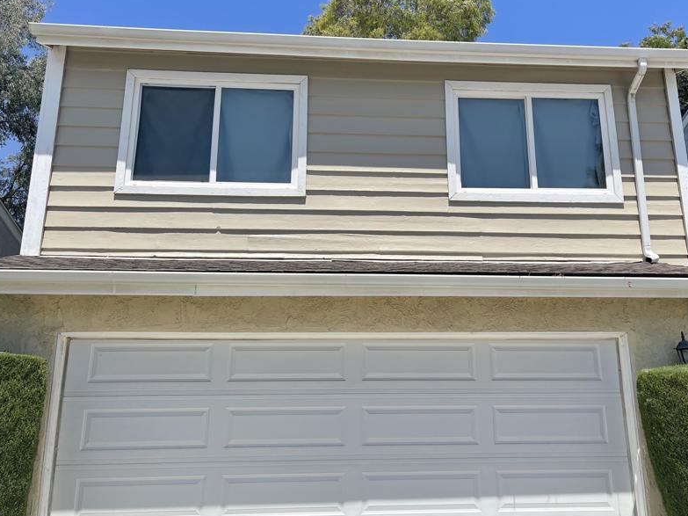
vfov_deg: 41.6
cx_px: 383
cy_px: 206
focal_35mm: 34
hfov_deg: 53.8
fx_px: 676
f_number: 1.6
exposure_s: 1/4717
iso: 32
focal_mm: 5.1
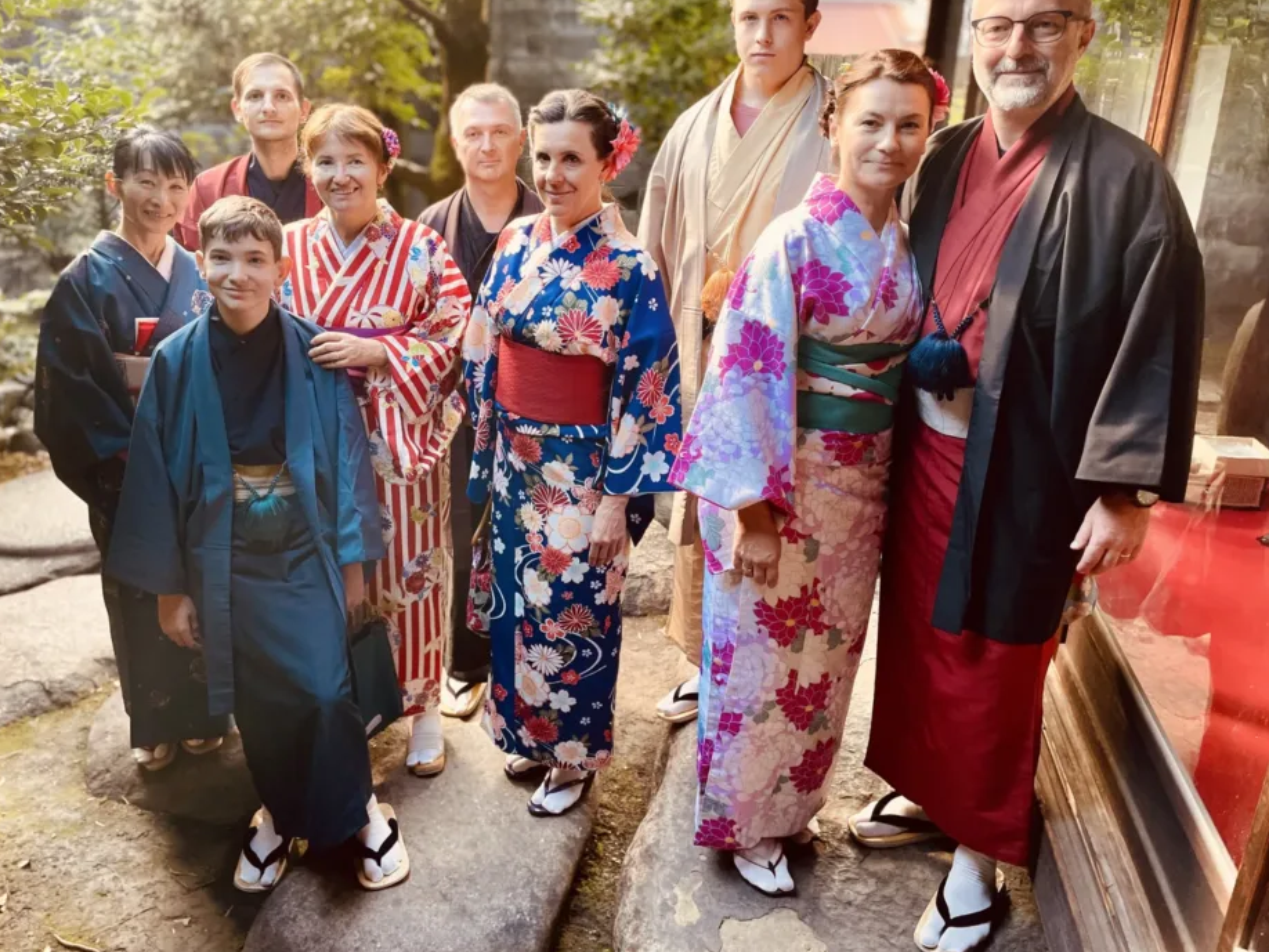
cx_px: 570
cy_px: 428
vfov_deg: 48.2
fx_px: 1063
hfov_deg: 61.5
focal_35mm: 29
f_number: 1.6
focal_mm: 4.2
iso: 125
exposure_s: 1/121
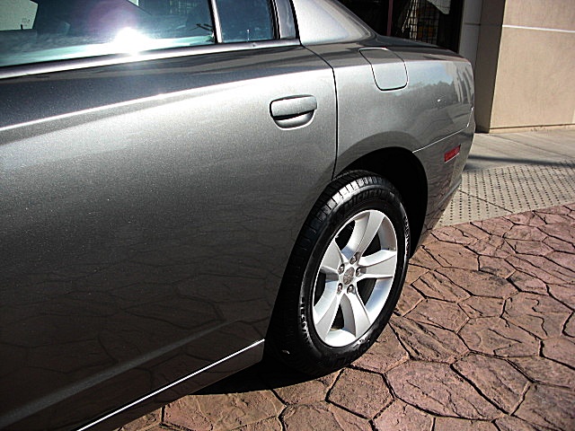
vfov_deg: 39.7
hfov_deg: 51.4
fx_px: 598
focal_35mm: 36
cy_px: 216
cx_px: 288
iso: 50
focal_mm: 6.3
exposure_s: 1/125
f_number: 7.9
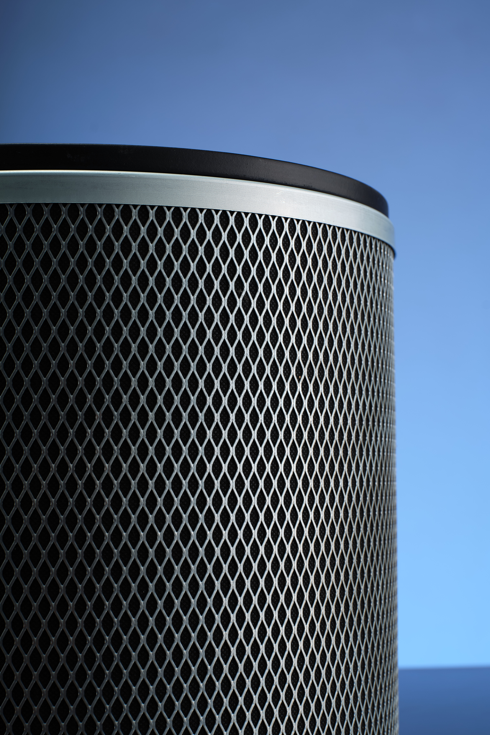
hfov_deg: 16.5
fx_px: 1694
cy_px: 365
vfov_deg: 24.5
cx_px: 275
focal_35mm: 83
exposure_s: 1/125
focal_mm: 100
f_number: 14
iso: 100
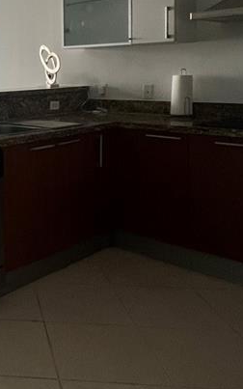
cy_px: 97
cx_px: -90
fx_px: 434
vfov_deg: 46.5
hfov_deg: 25.8
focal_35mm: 41
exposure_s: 1/83
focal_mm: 1.57
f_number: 1.8
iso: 250
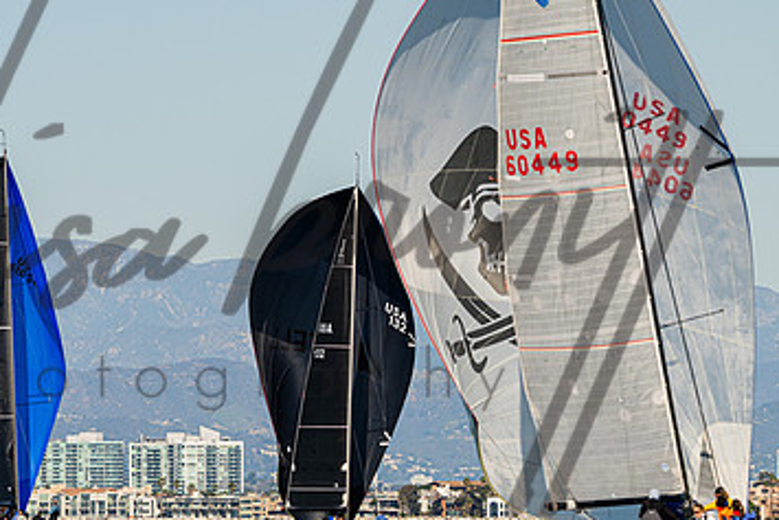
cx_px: 409
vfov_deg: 3.5
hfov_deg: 5.2
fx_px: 8572
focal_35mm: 396
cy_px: 219
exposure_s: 1/4000
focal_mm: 210
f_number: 5.6
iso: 400
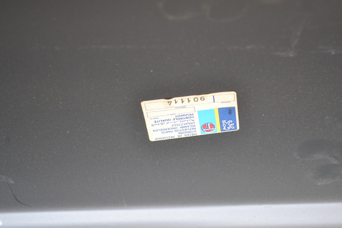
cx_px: 171
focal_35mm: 82
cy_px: 114
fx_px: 784
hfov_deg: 24.6
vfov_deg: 16.6
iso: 400
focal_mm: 55
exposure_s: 1/80
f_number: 5.6
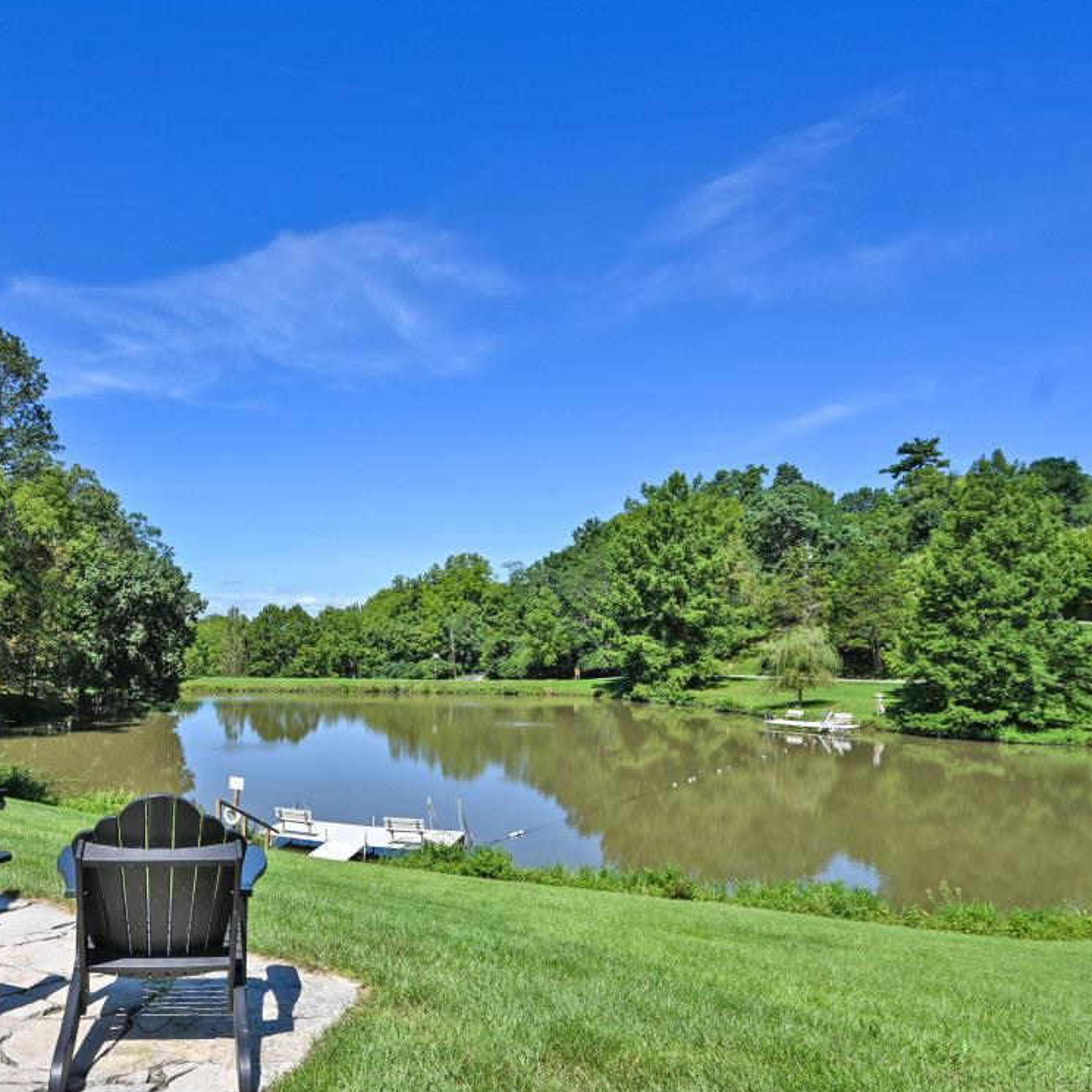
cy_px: 669
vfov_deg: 64.3
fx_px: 857
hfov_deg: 61.2
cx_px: 266
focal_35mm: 24
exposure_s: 1/400
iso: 100
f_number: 7.1
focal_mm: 14
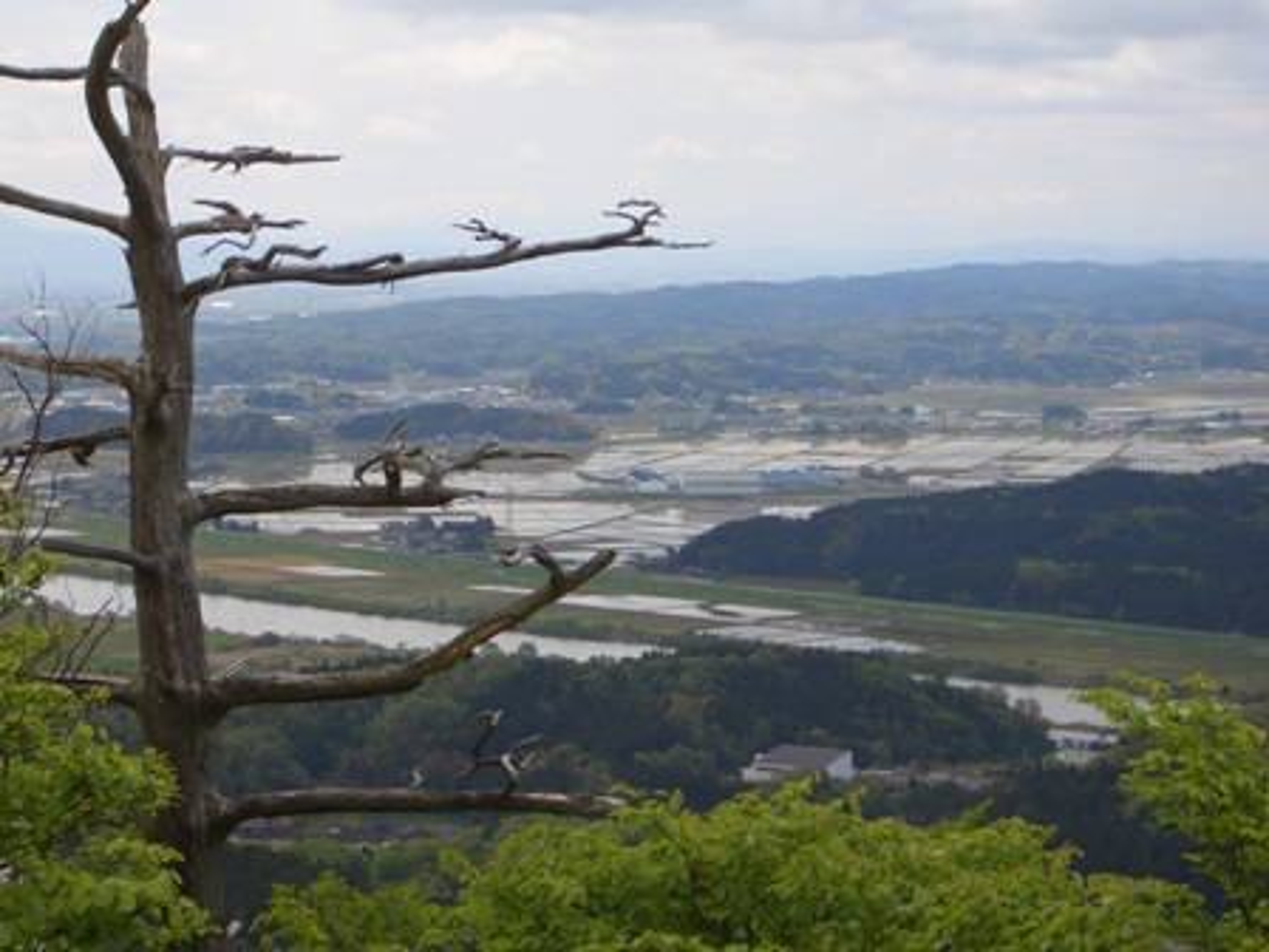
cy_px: 476
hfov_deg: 18.7
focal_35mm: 105
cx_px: 634
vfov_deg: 14.1
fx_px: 3849
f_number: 4.8
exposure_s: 1/320
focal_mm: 17.4
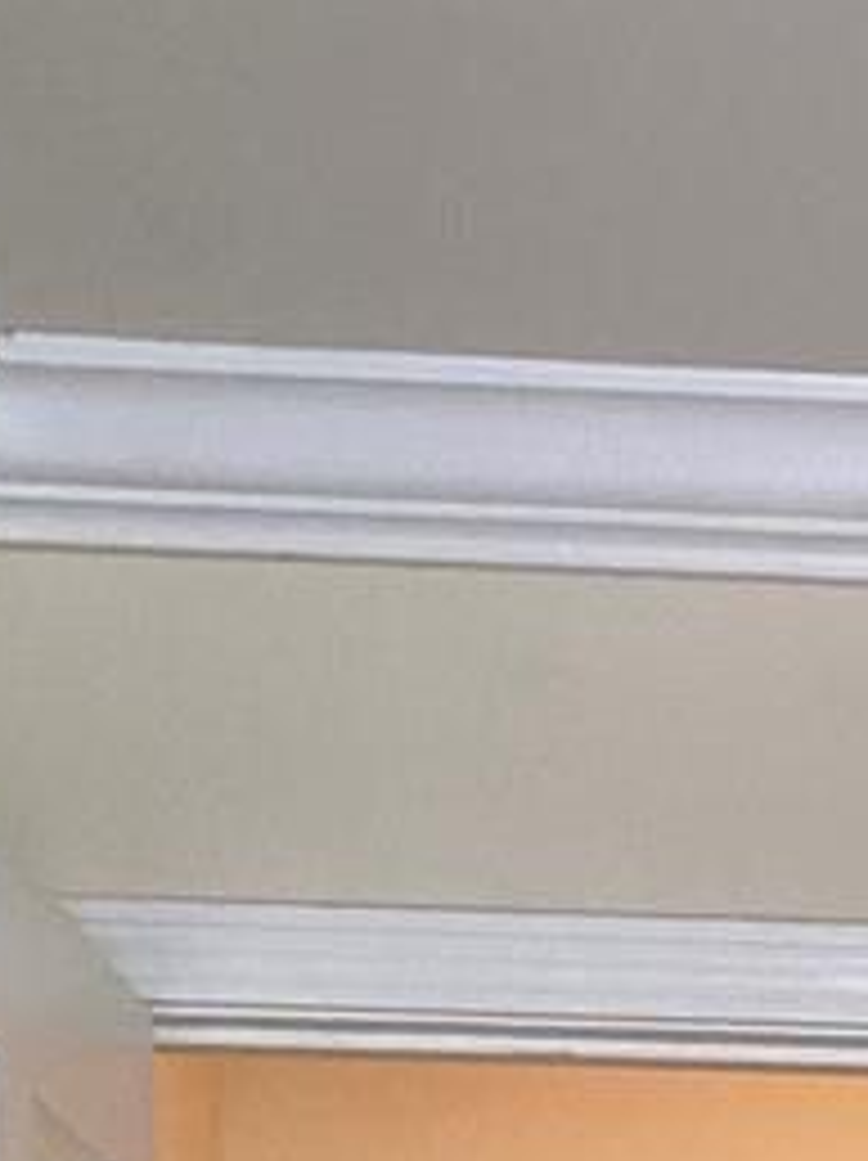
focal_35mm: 121
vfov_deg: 13.5
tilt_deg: -4.8
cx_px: 1025
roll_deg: +1.1
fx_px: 4052
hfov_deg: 12.0
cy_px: 2470
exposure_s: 1/60
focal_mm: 4.25
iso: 160
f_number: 1.8
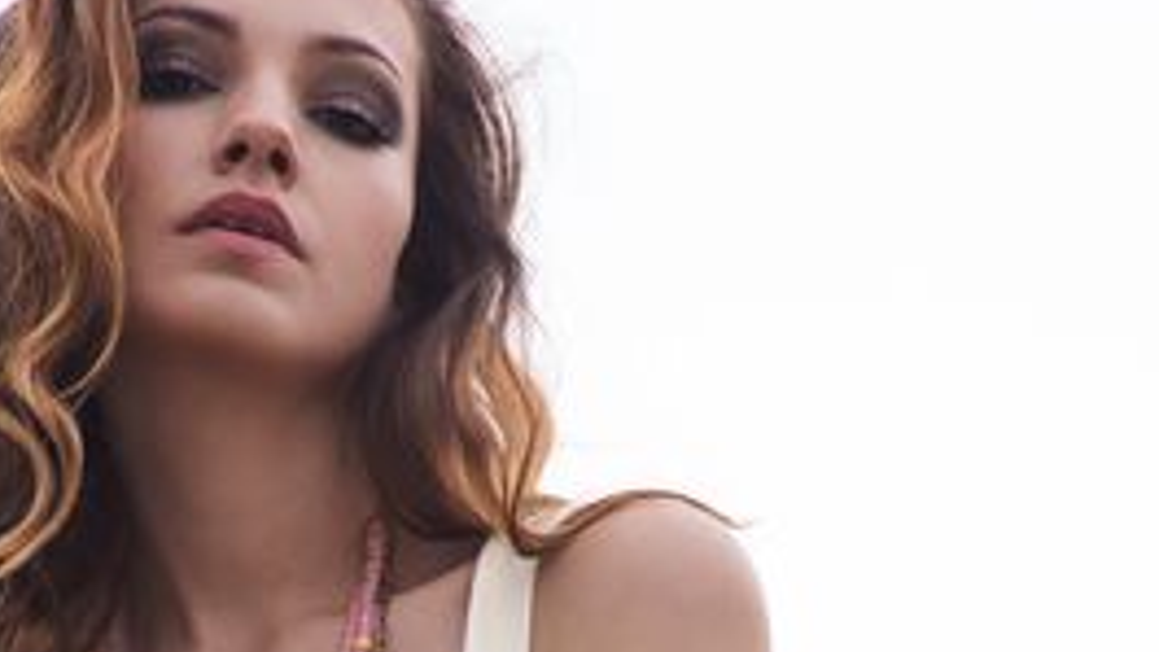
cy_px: 1125
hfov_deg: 4.7
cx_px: 346
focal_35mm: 463
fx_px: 14228
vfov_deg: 2.6
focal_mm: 185
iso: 400
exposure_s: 1/125
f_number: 7.1
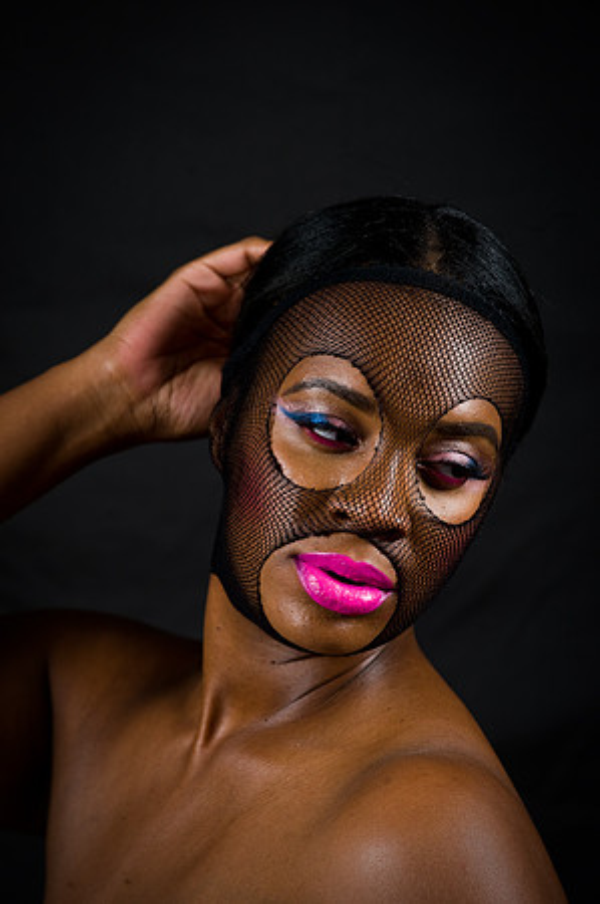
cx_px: 300
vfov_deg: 10.3
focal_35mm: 200
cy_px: 452
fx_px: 5011
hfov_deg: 6.9
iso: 200
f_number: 5.6
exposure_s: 1/125
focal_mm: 200
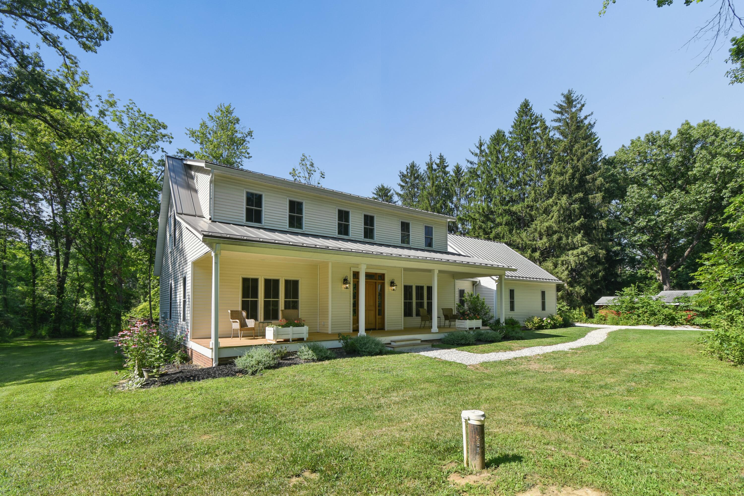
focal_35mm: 15
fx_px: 310
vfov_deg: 77.3
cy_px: 248
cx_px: 372
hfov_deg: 100.4
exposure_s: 1/100
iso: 50
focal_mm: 10
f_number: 7.1
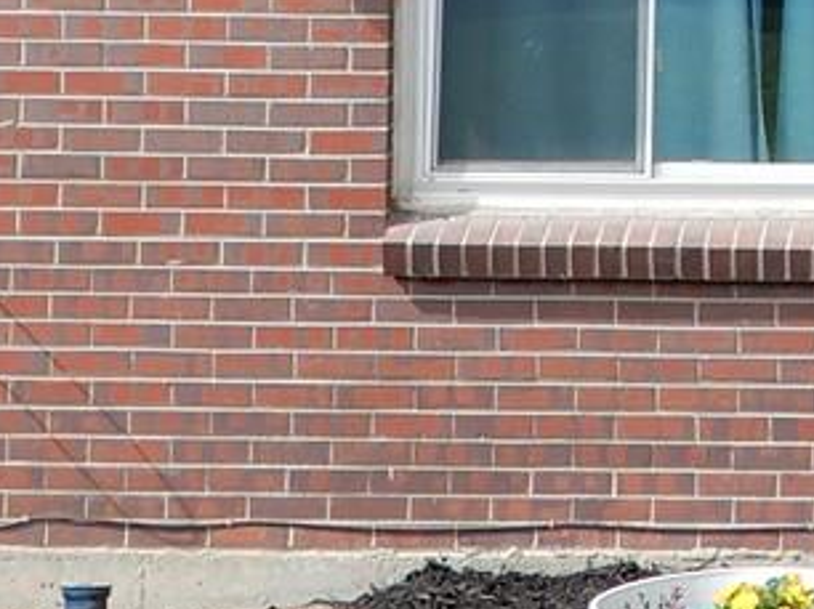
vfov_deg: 7.3
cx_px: 1309
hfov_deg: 9.6
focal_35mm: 199
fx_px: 4676
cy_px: -418
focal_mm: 6.8
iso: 80
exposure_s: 1/400
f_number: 4
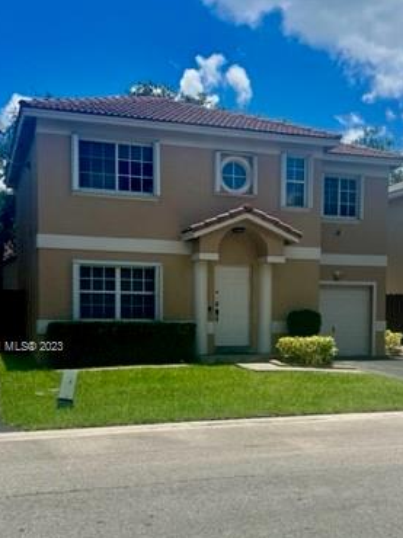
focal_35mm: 45
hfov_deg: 32.0
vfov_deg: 41.7
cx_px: 246
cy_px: 348
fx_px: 699
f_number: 1.5
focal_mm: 5.7
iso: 50
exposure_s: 1/5319
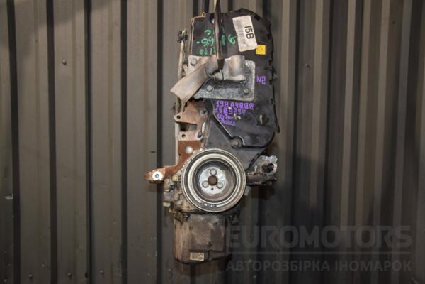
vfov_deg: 35.5
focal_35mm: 38
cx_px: 212
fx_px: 443
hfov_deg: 51.3
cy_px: 142
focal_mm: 25
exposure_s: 1/60
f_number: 5
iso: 800
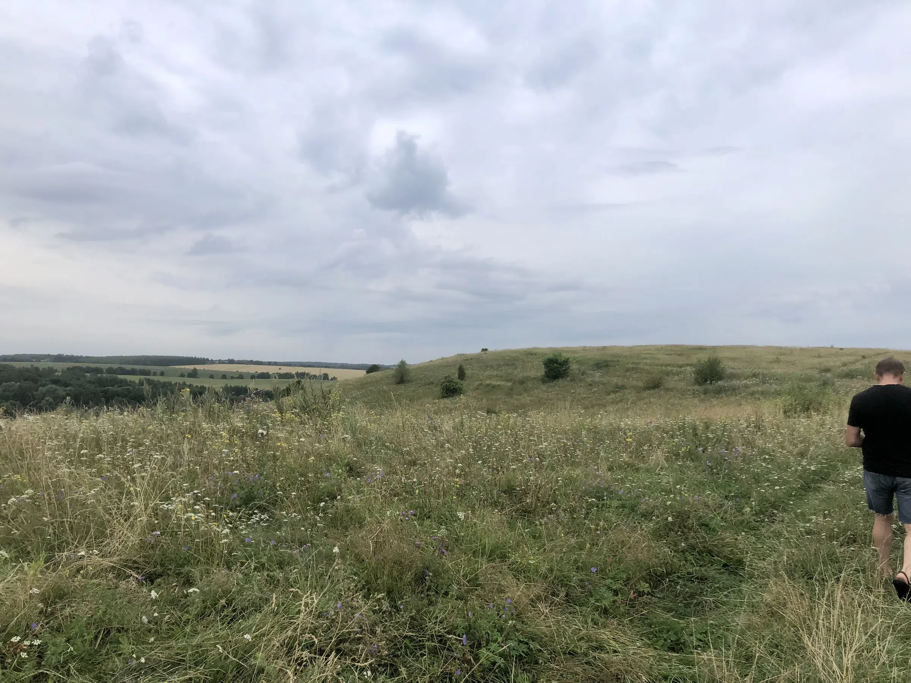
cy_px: 342
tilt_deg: +2.0
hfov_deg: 63.4
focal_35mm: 28
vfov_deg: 49.7
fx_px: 737
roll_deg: -1.8
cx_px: 456
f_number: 1.8
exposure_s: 1/889
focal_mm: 3.99
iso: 20
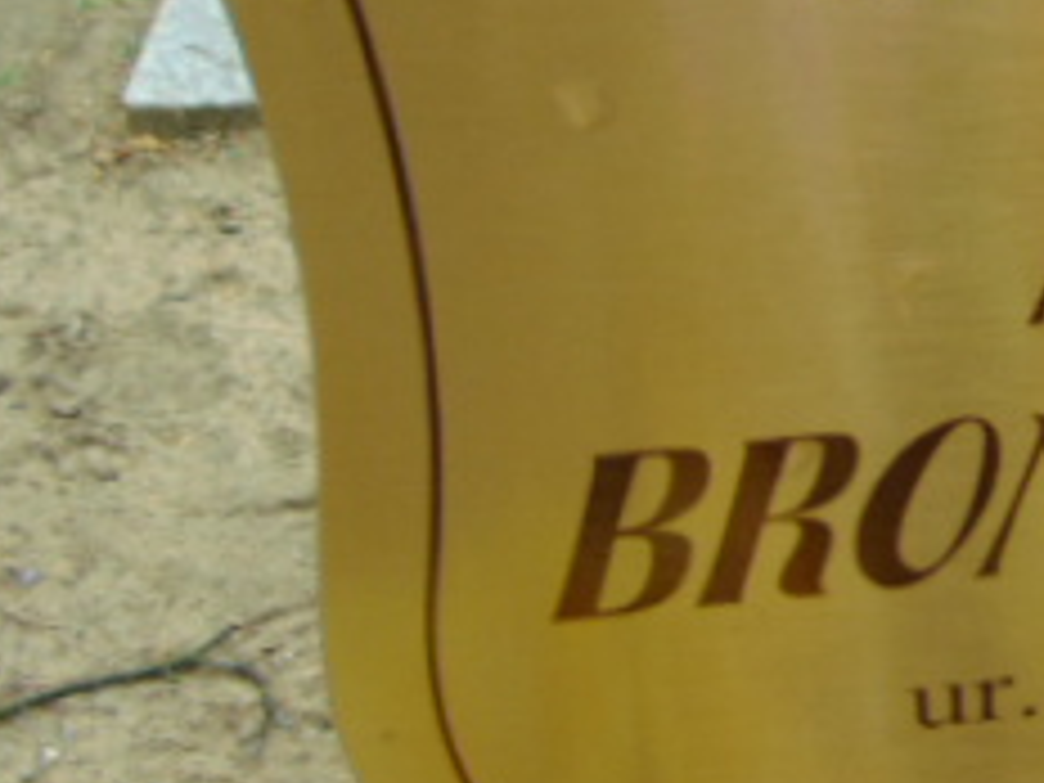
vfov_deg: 21.3
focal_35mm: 69
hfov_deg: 26.0
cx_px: 1156
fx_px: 2081
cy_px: 338
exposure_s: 1/60
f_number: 3
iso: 80
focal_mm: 4.5
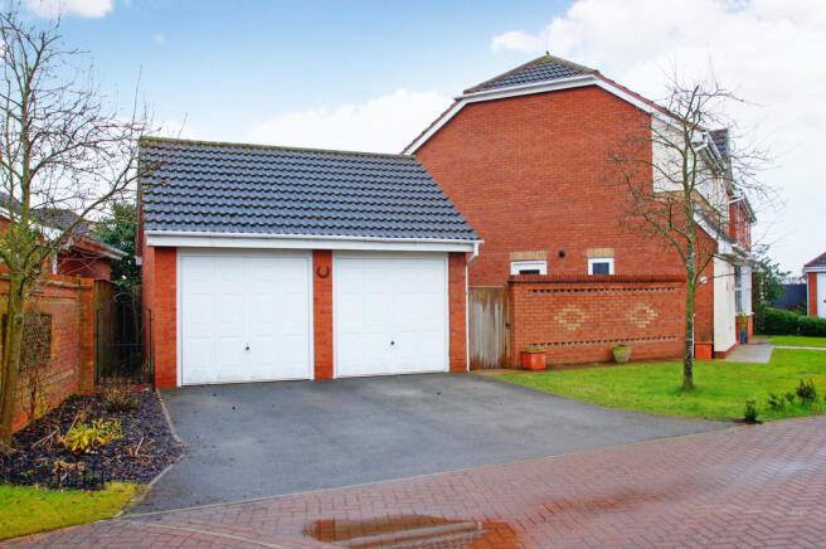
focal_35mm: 30
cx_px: 413
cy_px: 274
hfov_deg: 62.0
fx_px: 688
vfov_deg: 43.5
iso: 200
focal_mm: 20
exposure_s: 1/80
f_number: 10
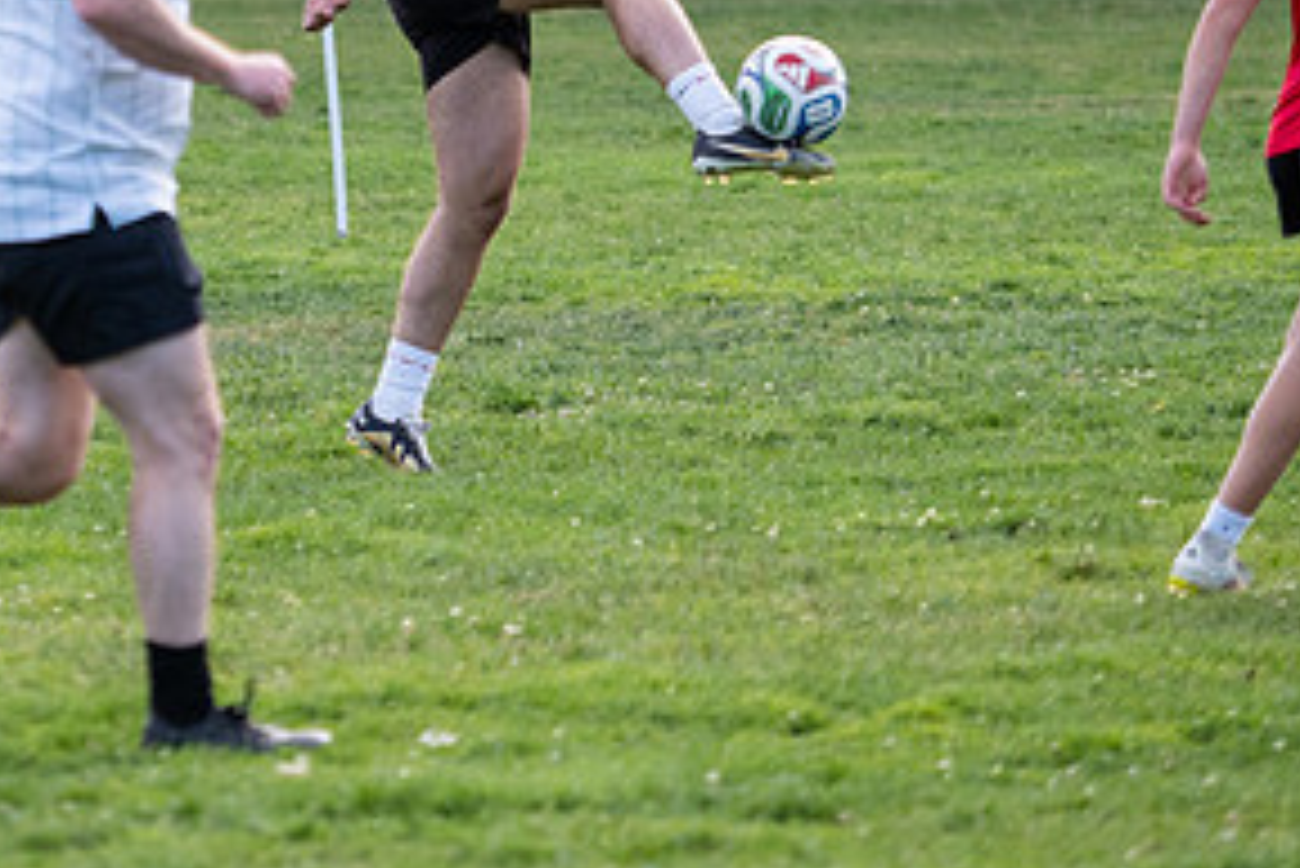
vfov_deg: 2.6
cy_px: -7
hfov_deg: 4.0
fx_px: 18822
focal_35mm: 521
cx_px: 166
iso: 320
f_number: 2.8
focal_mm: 125
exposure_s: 1/1250
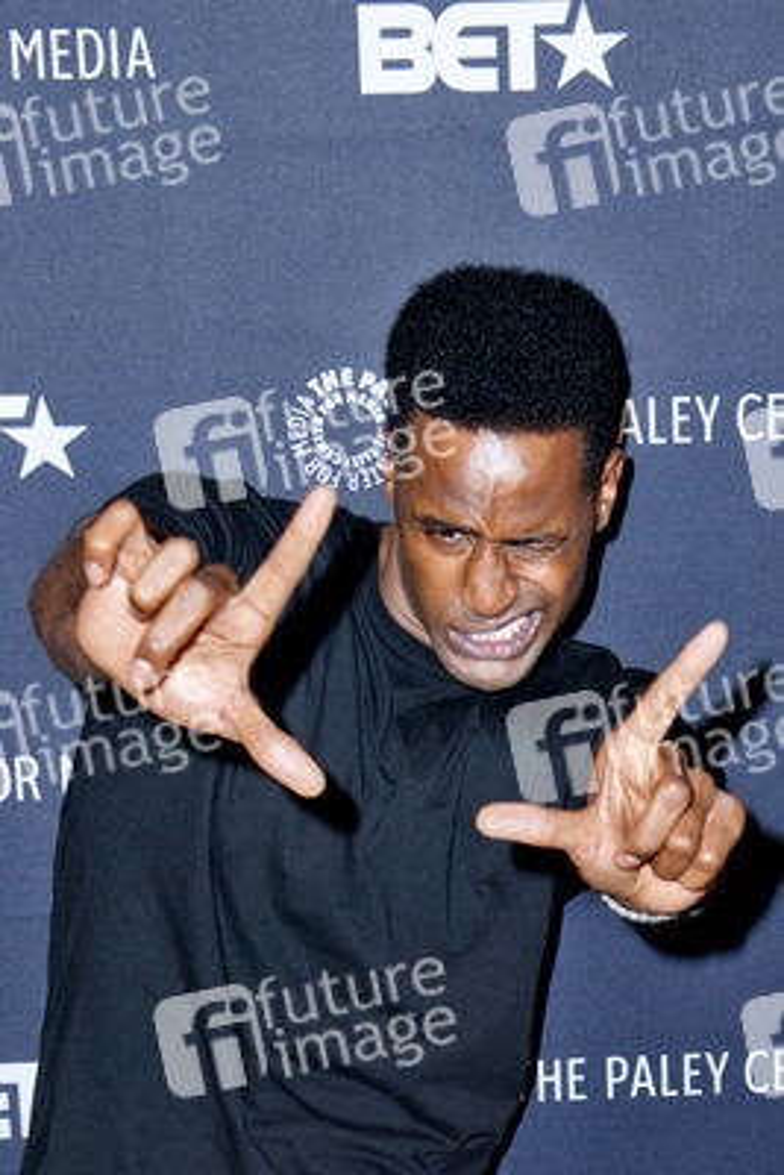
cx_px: 392
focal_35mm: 40
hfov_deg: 33.4
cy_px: 588
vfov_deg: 48.4
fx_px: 1305
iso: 400
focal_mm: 40
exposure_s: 1/320
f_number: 4.5
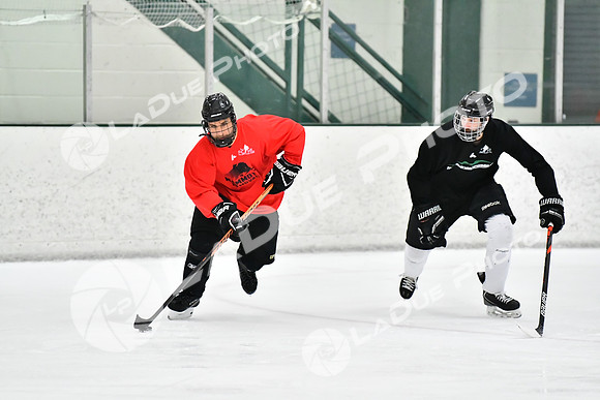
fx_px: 4626
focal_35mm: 278
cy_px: 200
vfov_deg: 5.0
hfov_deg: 7.4
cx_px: 300
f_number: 2.8
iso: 6400
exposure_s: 1/1600
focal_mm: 185
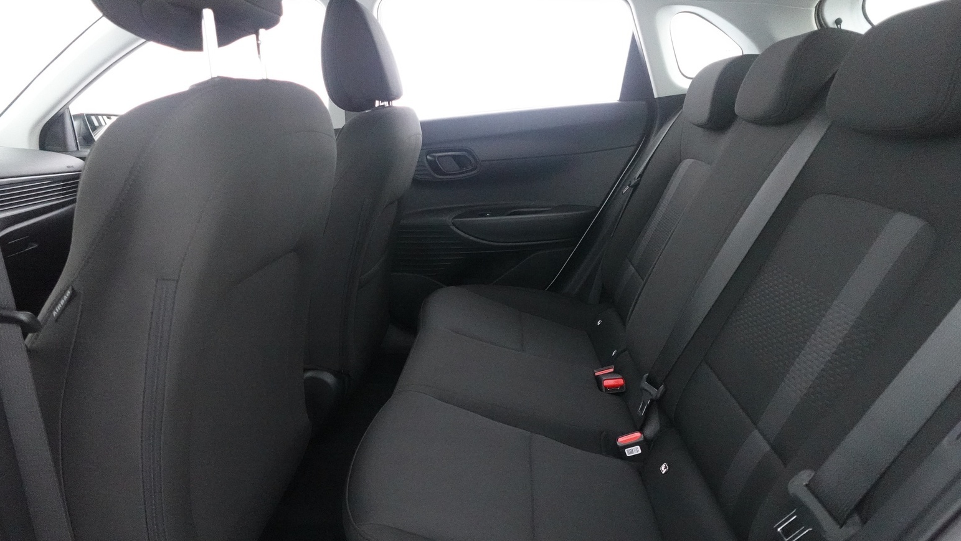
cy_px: 327
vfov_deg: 51.1
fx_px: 561
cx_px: 459
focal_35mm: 22
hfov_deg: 81.2
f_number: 2
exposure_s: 1/80
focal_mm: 7.6
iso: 5000
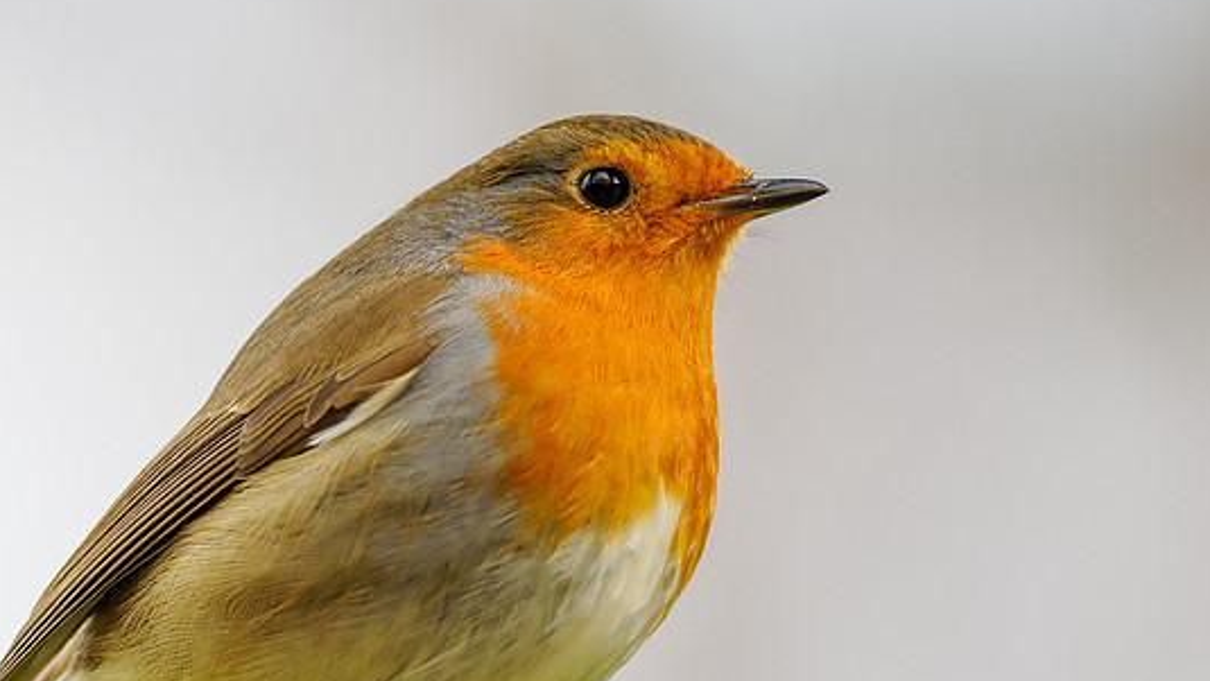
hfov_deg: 3.0
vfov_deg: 1.7
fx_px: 22781
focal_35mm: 710
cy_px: 458
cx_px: 577
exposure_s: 1/800
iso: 1250
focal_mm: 300
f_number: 4
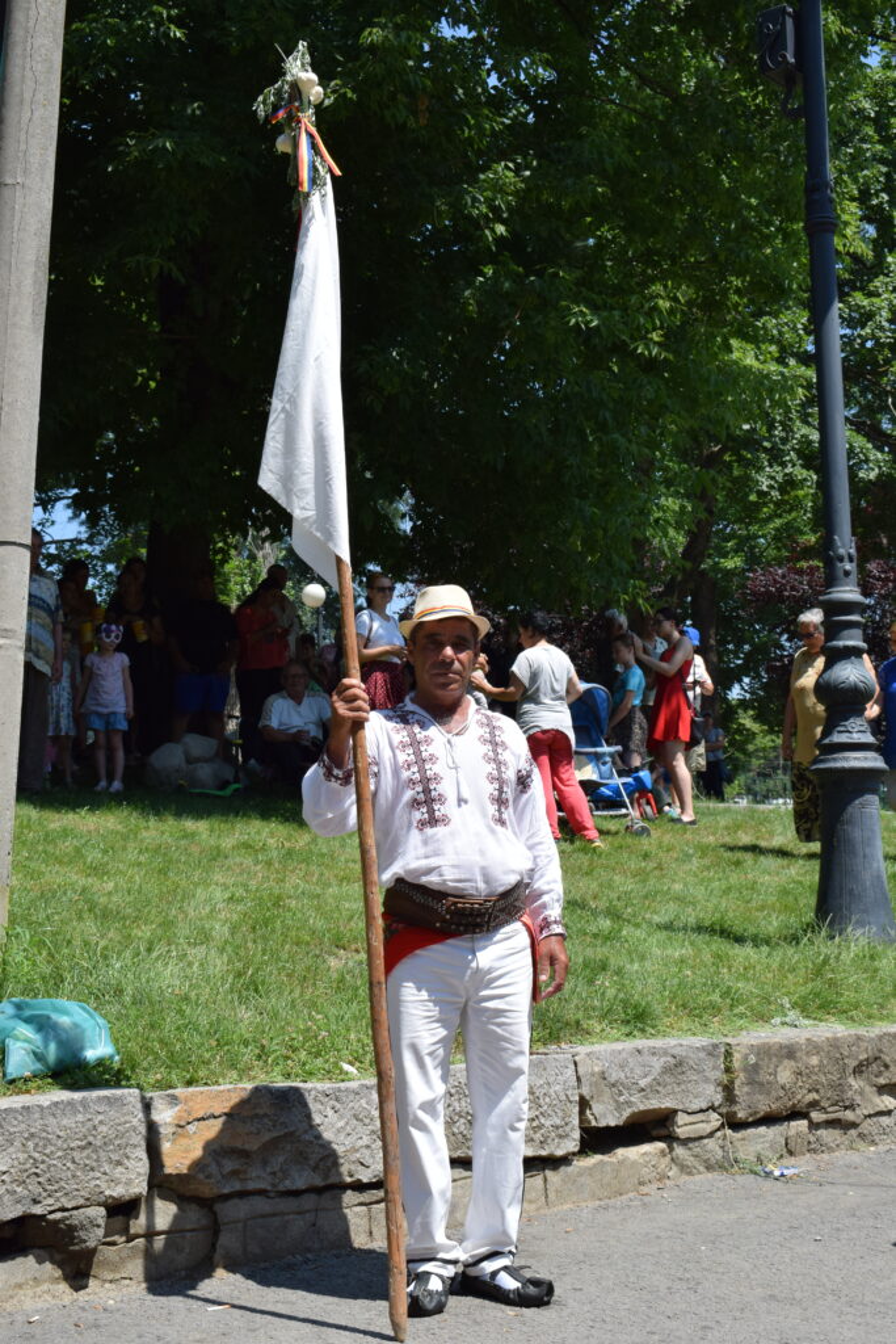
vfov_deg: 38.9
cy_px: 672
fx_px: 1903
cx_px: 448
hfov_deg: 26.5
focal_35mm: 51
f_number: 10
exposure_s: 1/400
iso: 200
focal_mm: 34
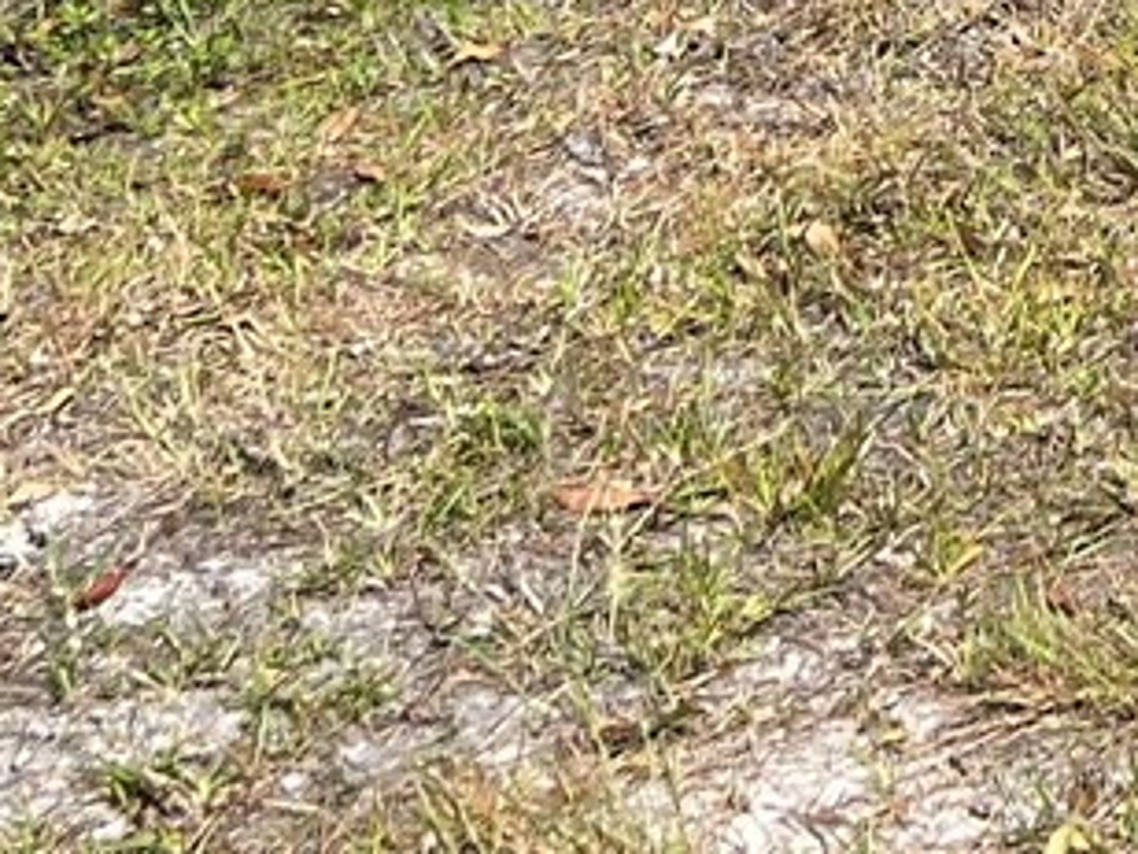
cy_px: -1242
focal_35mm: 135
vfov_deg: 9.6
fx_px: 4438
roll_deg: +1.3
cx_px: 1334
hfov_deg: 14.2
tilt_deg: -7.9
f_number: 1.5
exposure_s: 1/2513
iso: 50
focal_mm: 5.7
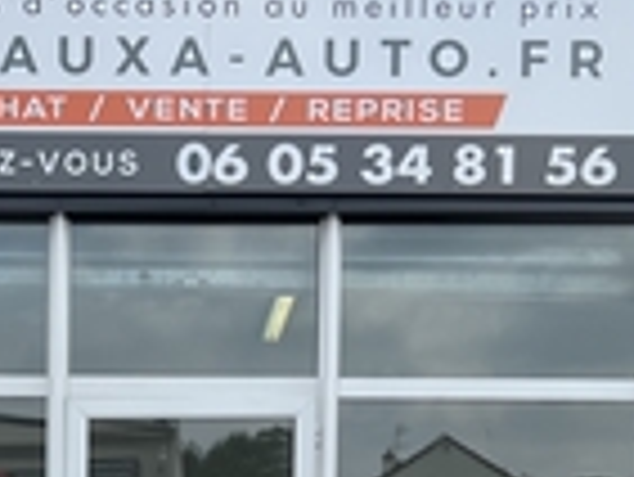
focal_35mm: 94
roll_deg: -0.3
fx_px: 1723
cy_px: 691
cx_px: -13
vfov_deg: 14.8
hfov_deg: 20.1
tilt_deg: -3.9
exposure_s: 1/4831
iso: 50
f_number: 1.5
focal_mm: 5.7
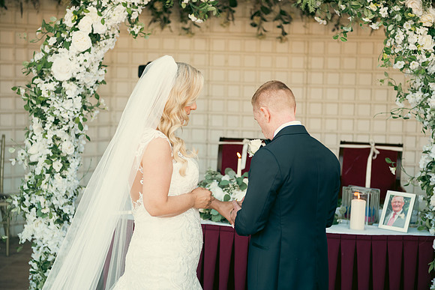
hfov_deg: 28.8
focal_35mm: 70
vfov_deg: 19.5
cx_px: 218
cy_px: 145
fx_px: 846
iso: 320
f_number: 3.5
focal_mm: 70
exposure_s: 1/250
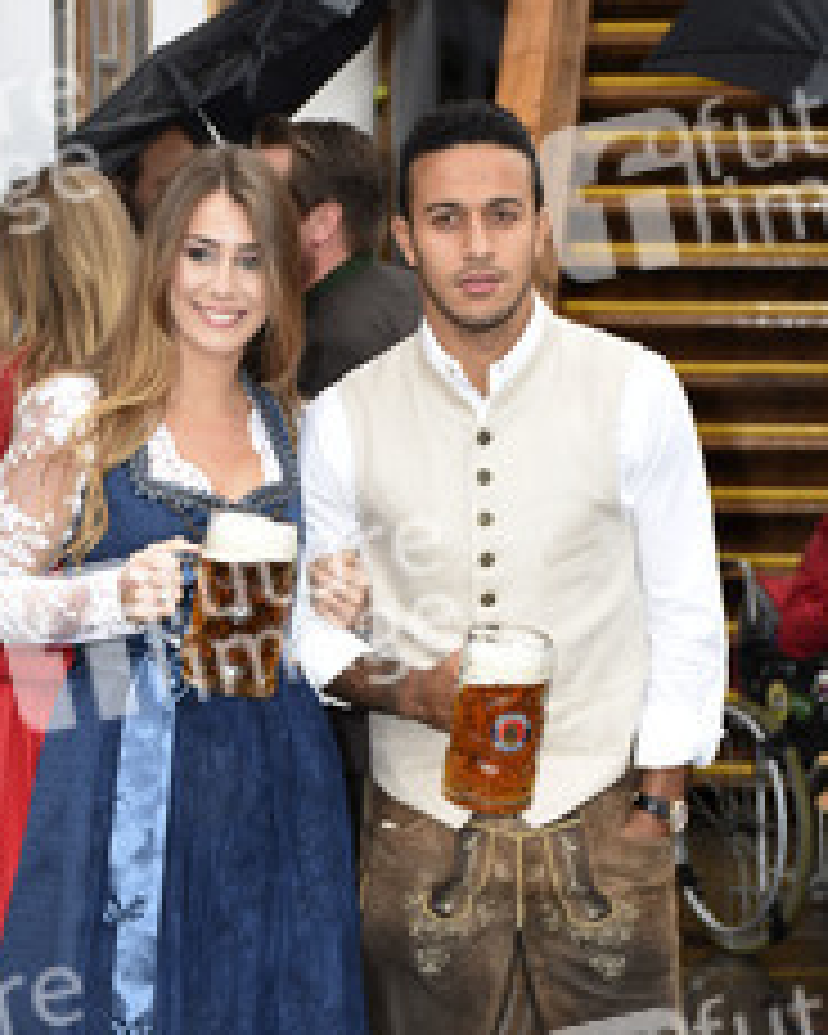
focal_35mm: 127
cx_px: 360
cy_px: 850
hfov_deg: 12.1
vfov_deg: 15.0
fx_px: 3890
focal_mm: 52
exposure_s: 1/200
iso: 450
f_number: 5.6
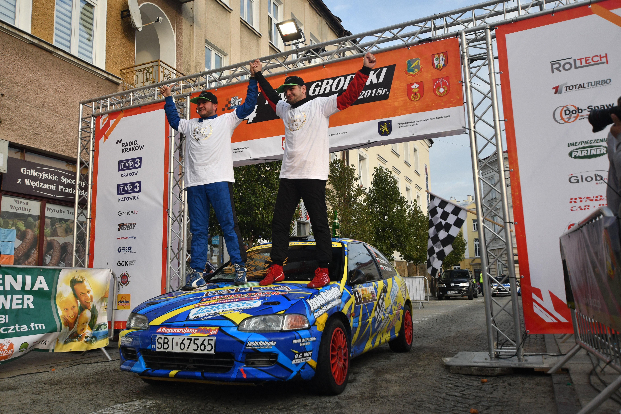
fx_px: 517
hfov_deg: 61.9
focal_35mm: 30
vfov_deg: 43.6
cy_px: 207
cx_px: 310
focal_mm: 20
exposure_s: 1/640
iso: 320
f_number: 4
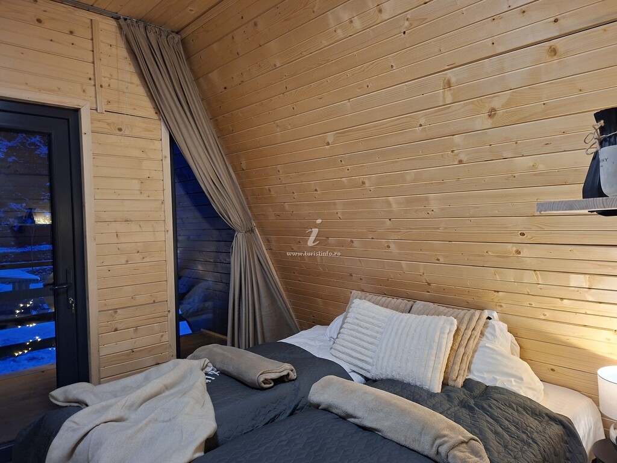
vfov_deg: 58.9
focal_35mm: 23
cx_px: 308
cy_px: 232
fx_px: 410
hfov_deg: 73.9
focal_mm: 5.54
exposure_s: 1/33
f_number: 1.8
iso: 400
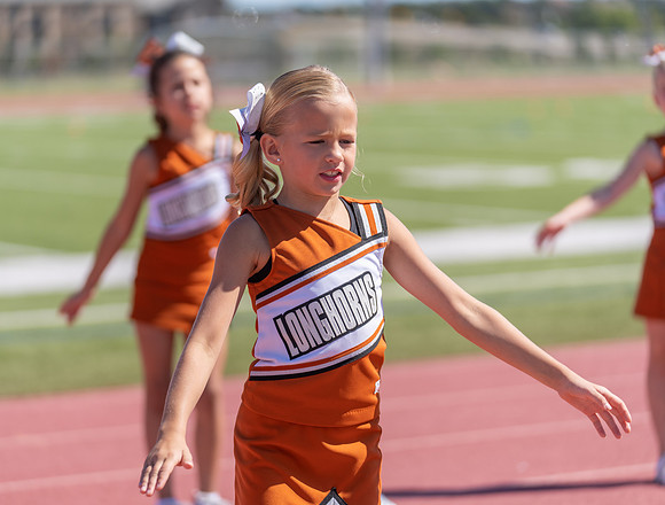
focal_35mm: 137
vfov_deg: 10.9
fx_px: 2650
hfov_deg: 14.3
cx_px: 286
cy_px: 252
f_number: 2.8
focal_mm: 126
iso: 100
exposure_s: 1/2000
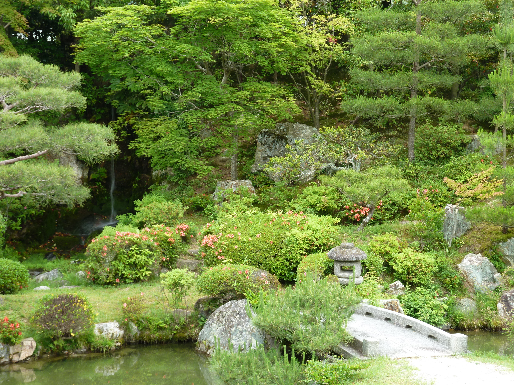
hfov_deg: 25.0
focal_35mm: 78
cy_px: 192
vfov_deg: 18.9
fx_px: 1158
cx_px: 257
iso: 80
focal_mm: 12.8
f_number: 4.2
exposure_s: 1/40
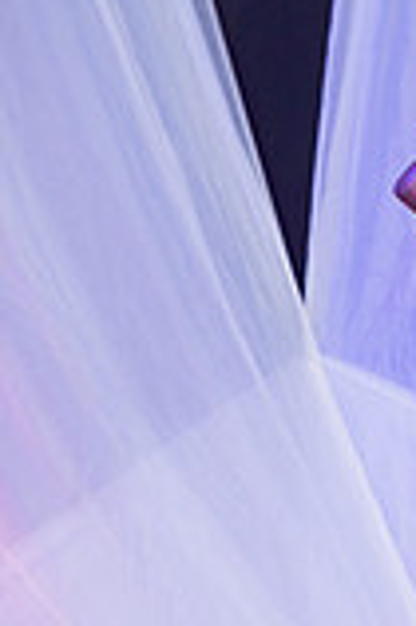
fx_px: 9171
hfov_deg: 2.6
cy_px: 440
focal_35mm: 528
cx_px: 521
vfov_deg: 3.9
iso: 3200
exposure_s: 1/200
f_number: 5
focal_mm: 185
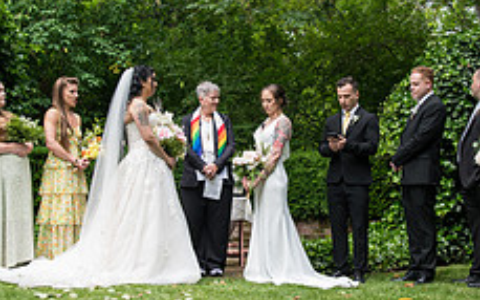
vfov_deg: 19.4
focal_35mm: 67
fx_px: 876
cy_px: 144
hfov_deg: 30.6
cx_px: 256
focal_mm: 26
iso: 500
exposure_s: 1/400
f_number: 4
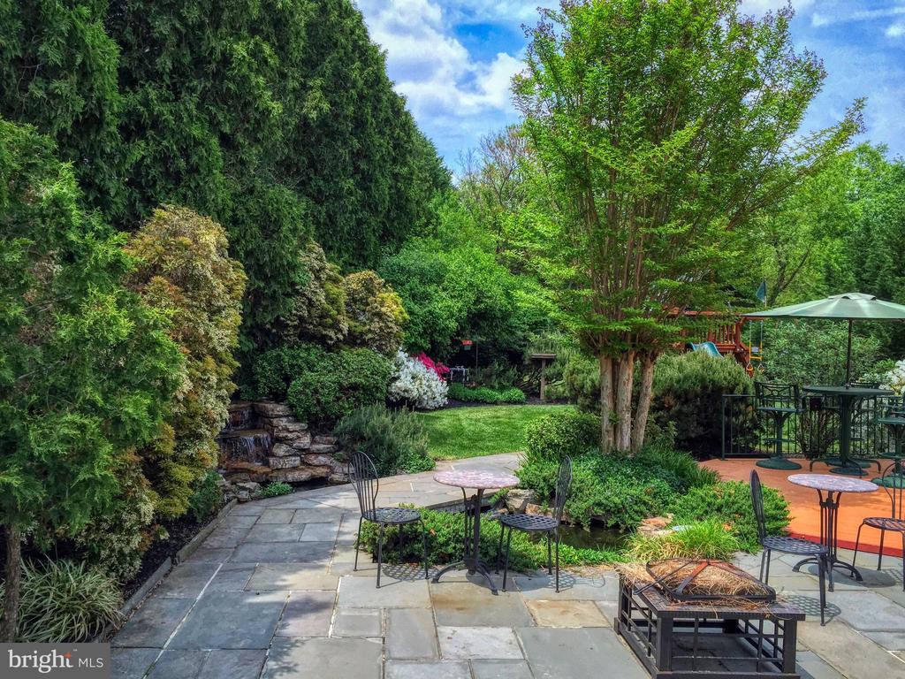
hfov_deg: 61.7
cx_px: 452
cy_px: 340
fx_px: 758
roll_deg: -2.2
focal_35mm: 29
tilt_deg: +0.2
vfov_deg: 48.2
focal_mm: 4.15
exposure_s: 1/732
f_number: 2.2
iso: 32
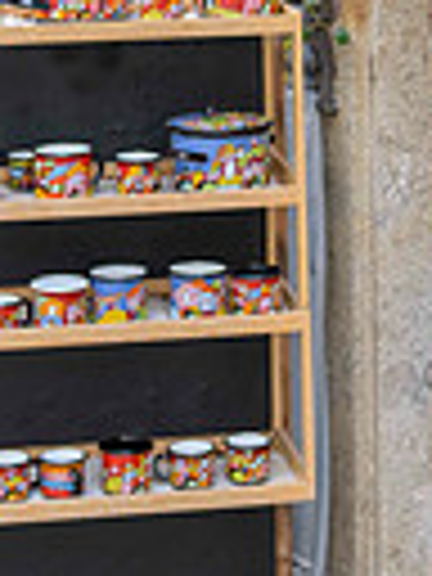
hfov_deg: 10.4
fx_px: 2363
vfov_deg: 13.6
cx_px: 198
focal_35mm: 142
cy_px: -50
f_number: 4
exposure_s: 1/100
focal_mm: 42
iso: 250
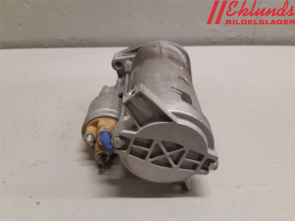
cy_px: 110
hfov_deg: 67.3
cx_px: 148
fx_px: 222
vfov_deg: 53.1
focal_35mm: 26
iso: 250
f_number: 1.7
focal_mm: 3.93
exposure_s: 1/50
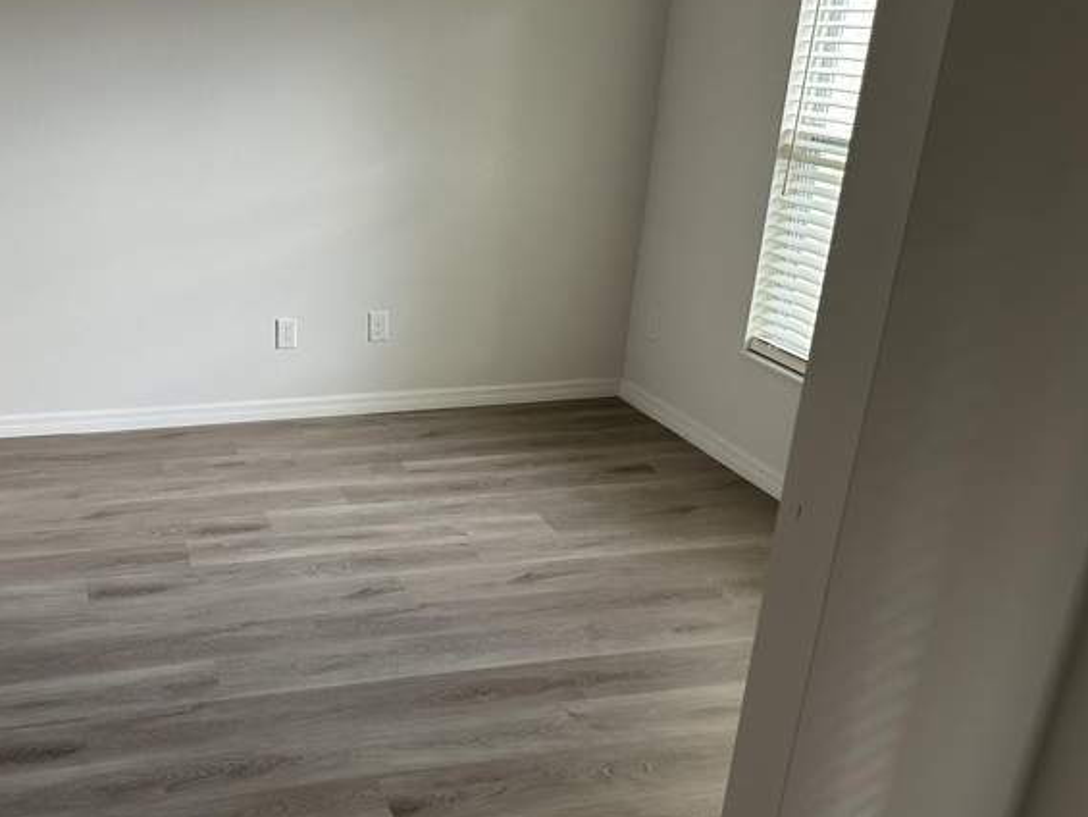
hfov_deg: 52.4
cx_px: 322
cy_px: 493
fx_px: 1069
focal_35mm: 34
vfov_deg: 41.6
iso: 250
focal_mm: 6.86
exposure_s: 1/64
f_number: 1.78
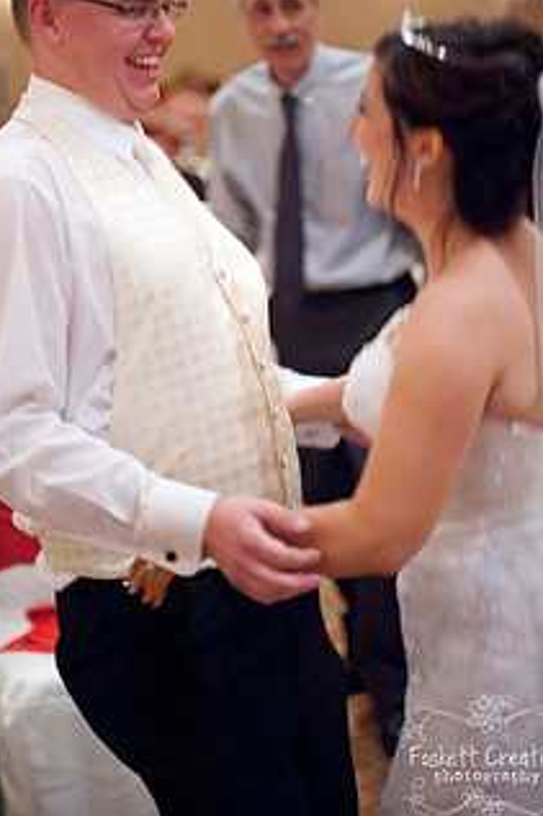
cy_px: 286
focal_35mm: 71
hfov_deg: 19.2
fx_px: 1608
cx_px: 230
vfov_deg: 28.3
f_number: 1.4
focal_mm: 50
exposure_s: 1/60
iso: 4000
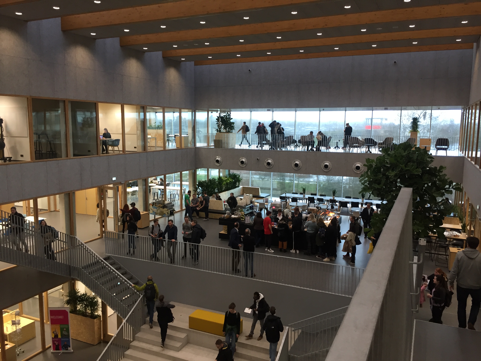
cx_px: 240
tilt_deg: -7.6
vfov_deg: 48.2
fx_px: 403
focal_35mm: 29
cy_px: 180
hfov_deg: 61.7
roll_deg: -1.8
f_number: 2.2
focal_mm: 4.15
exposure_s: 1/30
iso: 80
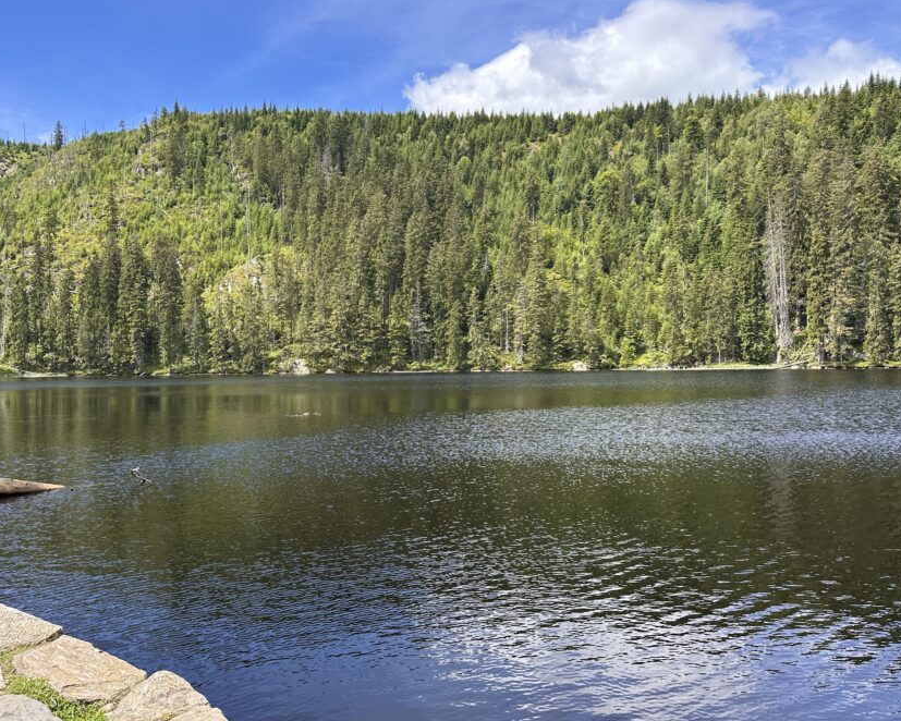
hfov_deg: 59.8
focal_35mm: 29
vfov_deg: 50.0
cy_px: 364
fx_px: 773
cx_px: 349
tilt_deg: +0.4
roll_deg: +0.4
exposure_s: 1/1880
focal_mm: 6.86
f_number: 1.78
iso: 80
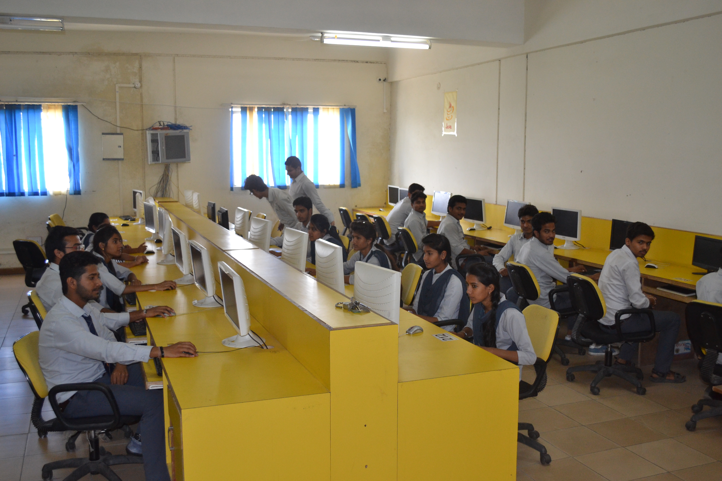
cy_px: 240
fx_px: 722
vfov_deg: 36.9
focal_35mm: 36
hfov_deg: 53.1
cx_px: 361
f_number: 4
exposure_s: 1/60
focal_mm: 24
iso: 900
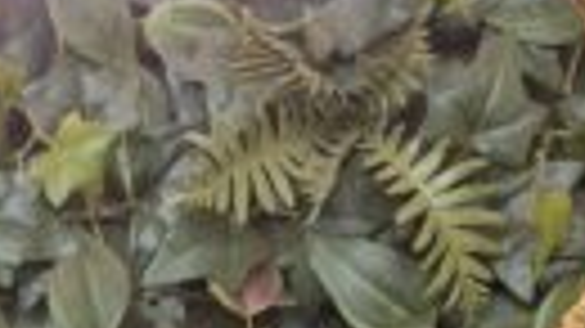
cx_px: 4
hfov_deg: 19.3
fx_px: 1675
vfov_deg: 9.9
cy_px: 773
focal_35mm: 108
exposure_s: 1/57
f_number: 1.8
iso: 250
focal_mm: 5.4
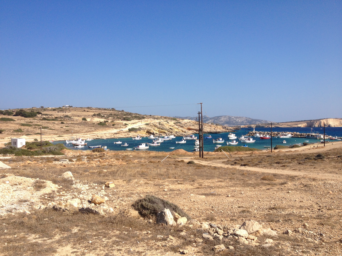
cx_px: 171
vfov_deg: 40.7
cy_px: 128
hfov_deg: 52.6
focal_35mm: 35
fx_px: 346
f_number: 2.4
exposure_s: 1/2208
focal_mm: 4.28
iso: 50
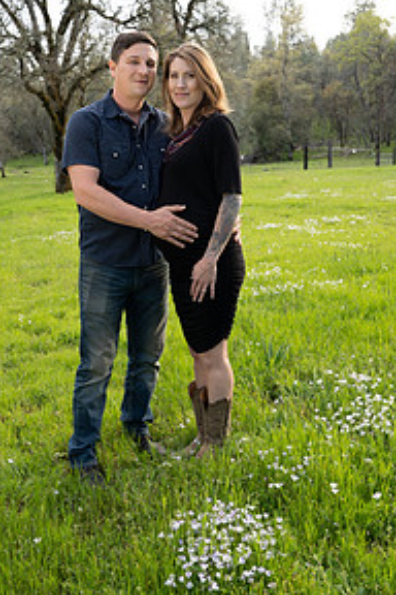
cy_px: 298
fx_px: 643
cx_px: 153
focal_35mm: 39
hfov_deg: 34.1
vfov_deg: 49.6
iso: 200
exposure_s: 1/125
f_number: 4.5
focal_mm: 25
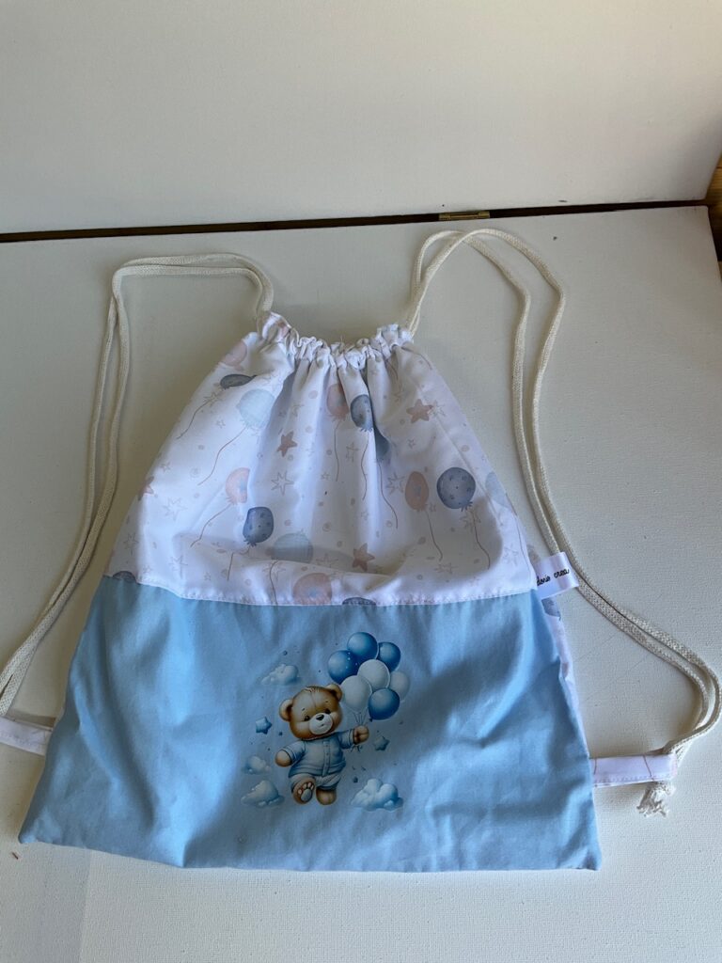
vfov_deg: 61.7
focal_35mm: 29
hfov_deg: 48.2
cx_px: 361
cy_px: 482
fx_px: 806
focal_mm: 3
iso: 20
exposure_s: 1/150
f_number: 1.8
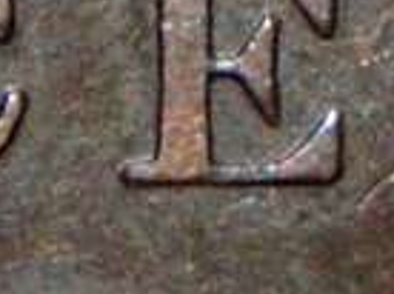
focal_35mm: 1355
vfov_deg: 1.1
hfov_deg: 1.5
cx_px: 308
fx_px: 15396
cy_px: 91
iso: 200
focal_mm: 32.8
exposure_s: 1/30
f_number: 10.5
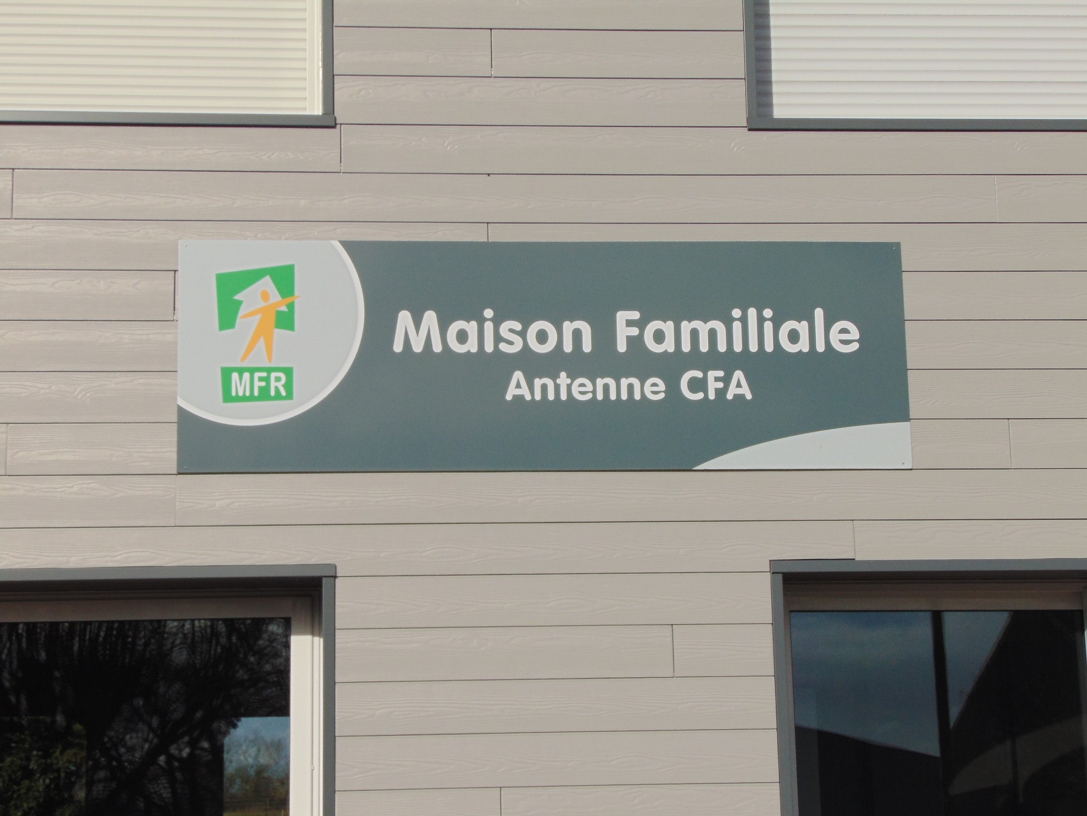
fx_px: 2230
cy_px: 408
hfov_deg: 27.4
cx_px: 544
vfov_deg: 20.7
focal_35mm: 71
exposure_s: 1/500
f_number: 9.6
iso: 80
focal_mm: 12.8
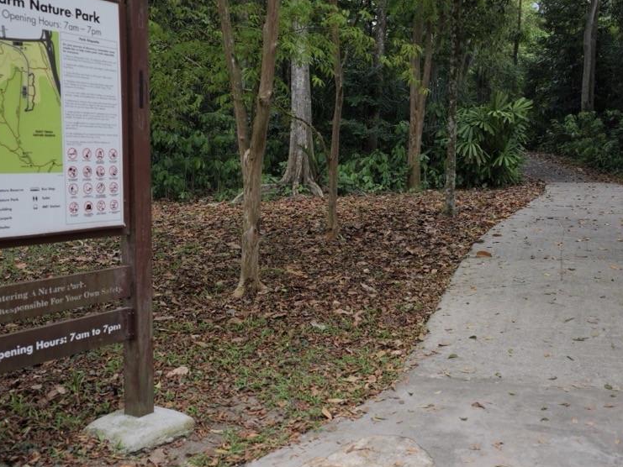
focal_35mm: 38
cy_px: 242
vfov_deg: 37.7
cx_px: 302
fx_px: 684
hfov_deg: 49.0
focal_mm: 28
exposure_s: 1/50
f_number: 4
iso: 200
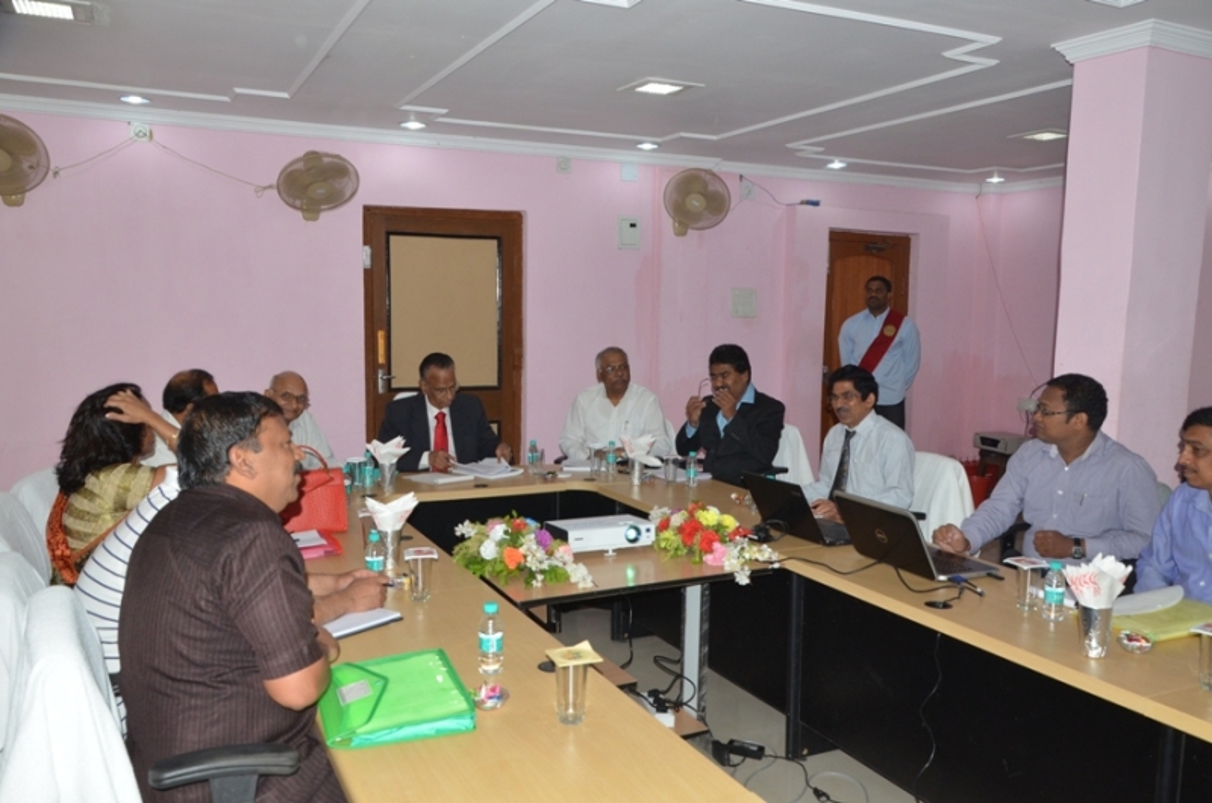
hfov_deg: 67.5
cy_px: 402
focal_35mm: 27
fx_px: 907
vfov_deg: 47.7
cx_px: 606
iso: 640
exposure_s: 1/125
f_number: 7.1
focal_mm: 18
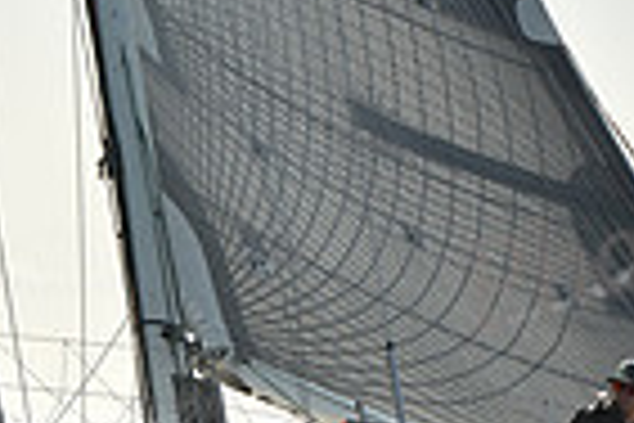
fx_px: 5054
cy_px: 511
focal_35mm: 287
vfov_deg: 4.8
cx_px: 234
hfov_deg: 7.2
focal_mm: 70
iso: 250
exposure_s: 1/800
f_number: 10
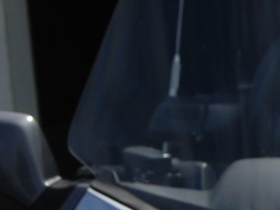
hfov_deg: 9.9
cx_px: 356
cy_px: 210
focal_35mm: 196
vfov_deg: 7.5
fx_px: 1584
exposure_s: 1/500
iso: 200
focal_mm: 38
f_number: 11
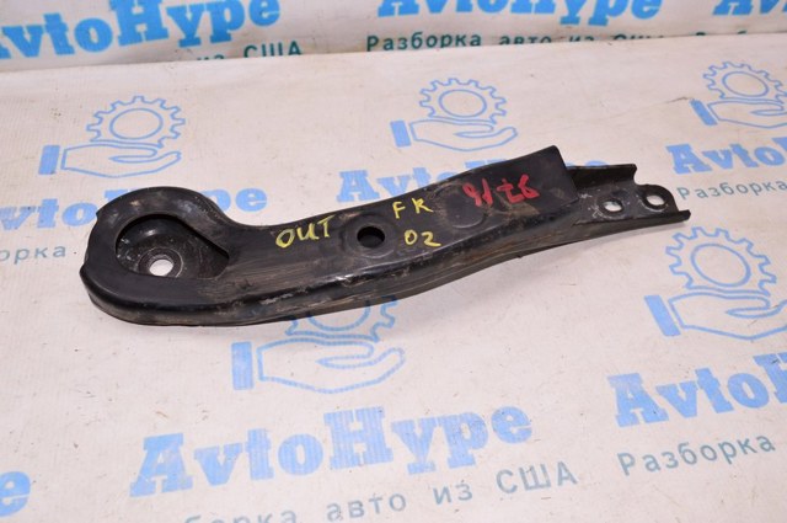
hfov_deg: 55.2
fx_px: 753
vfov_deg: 38.3
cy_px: 262
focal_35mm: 34
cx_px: 394
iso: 1600
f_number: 8
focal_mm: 23
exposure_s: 1/125
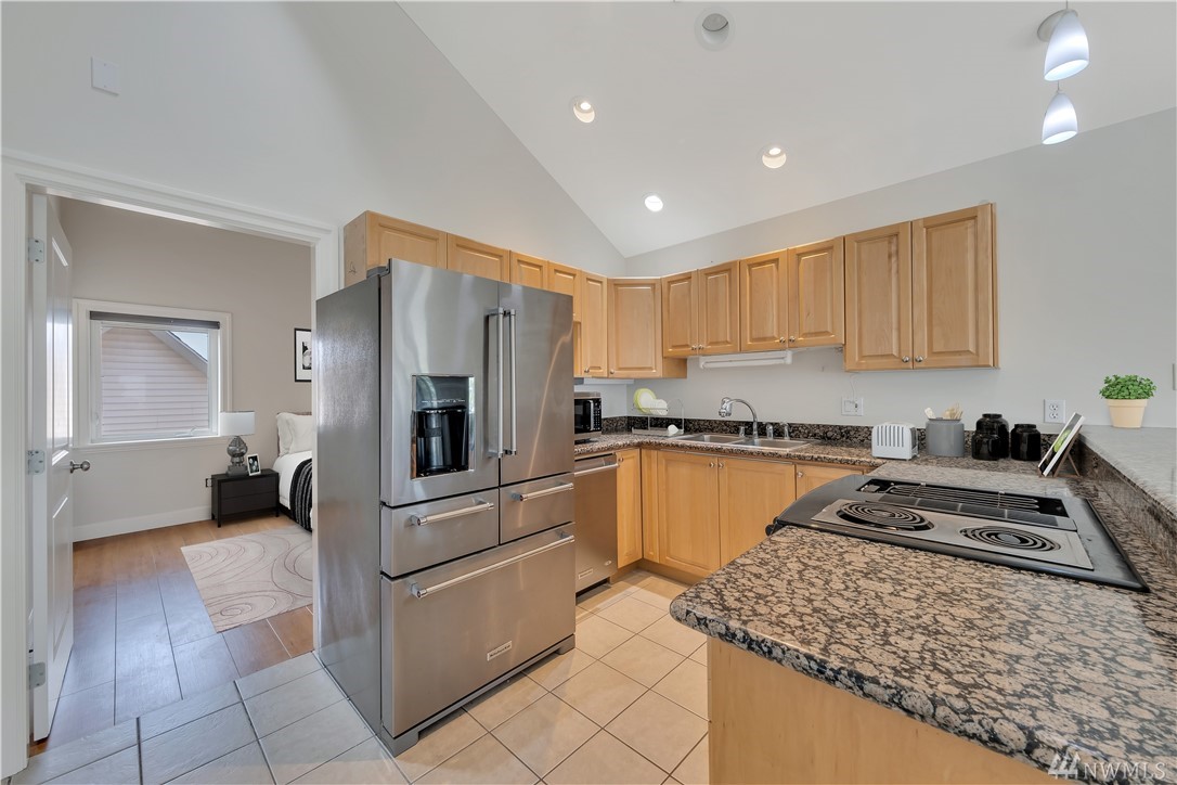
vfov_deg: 85.4
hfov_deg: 108.3
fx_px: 425
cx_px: 588
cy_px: 392
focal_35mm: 13
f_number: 8
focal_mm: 8.7
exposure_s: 1/50
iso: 160
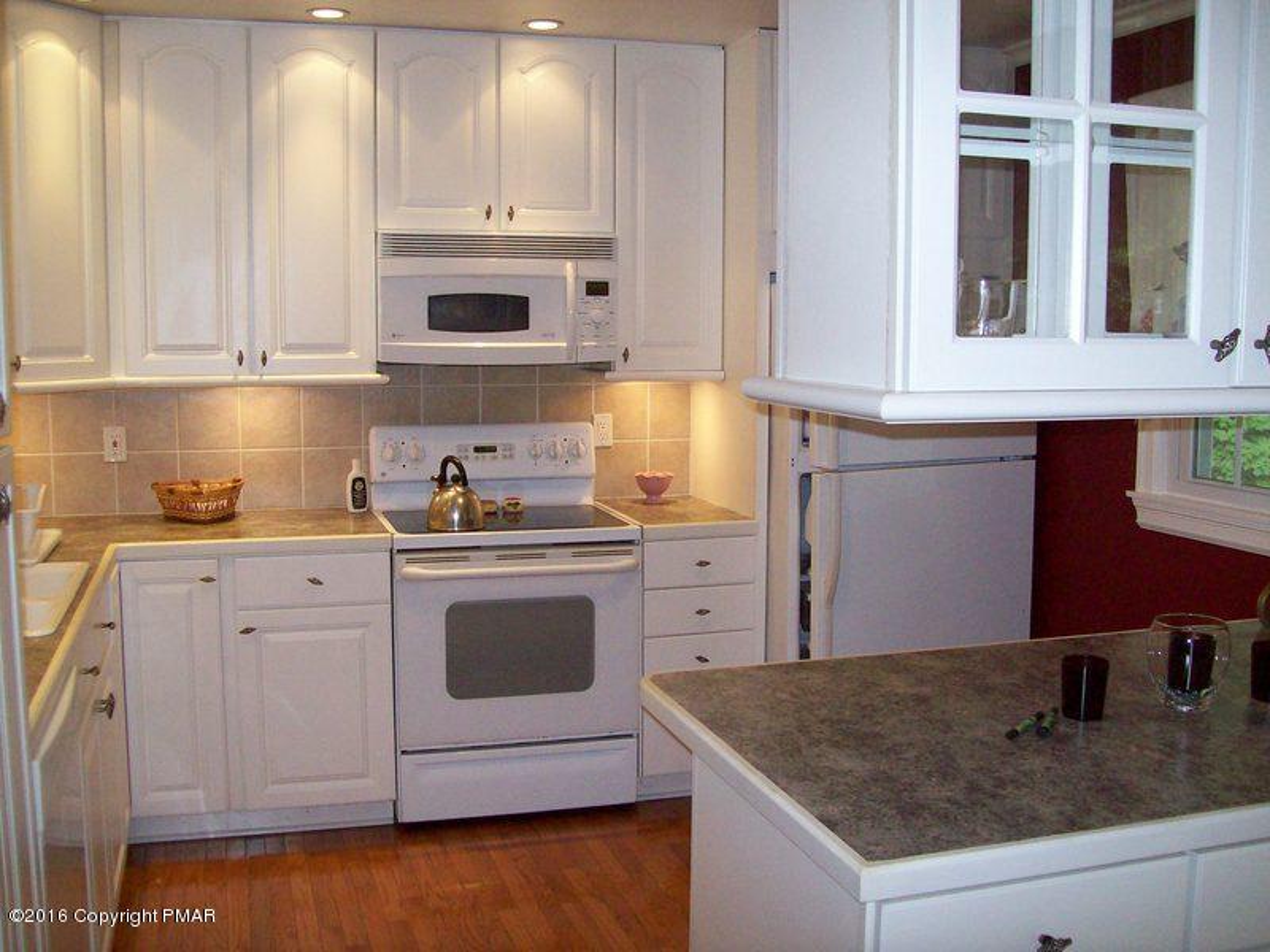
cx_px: 635
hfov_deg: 51.4
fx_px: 1321
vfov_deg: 39.7
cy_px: 476
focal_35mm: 36
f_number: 2.7
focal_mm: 6
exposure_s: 1/64
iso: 200
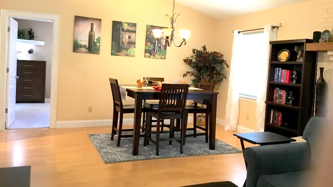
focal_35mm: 34
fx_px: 300
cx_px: 168
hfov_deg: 58.0
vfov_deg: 34.6
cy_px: 79
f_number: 2.4
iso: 160
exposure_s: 1/30
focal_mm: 3.3
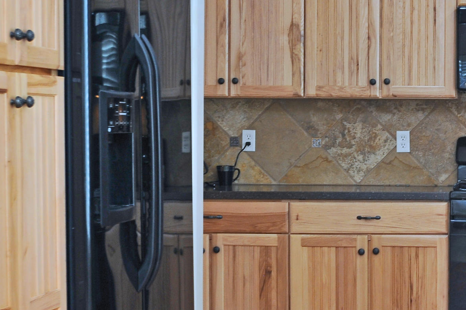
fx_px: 1151
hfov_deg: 21.6
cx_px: 521
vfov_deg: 15.3
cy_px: 155
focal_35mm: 89
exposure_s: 1/30
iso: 640
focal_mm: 35
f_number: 5.6
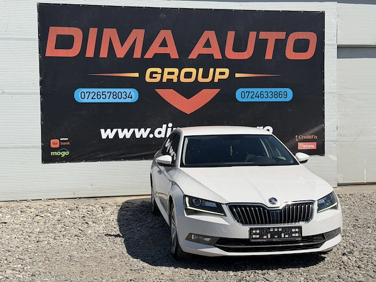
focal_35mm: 48
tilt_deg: -0.9
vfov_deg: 30.3
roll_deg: +1.3
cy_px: 141
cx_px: 188
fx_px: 521
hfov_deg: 39.7
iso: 64
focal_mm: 6.76
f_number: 1.78
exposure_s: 1/7143
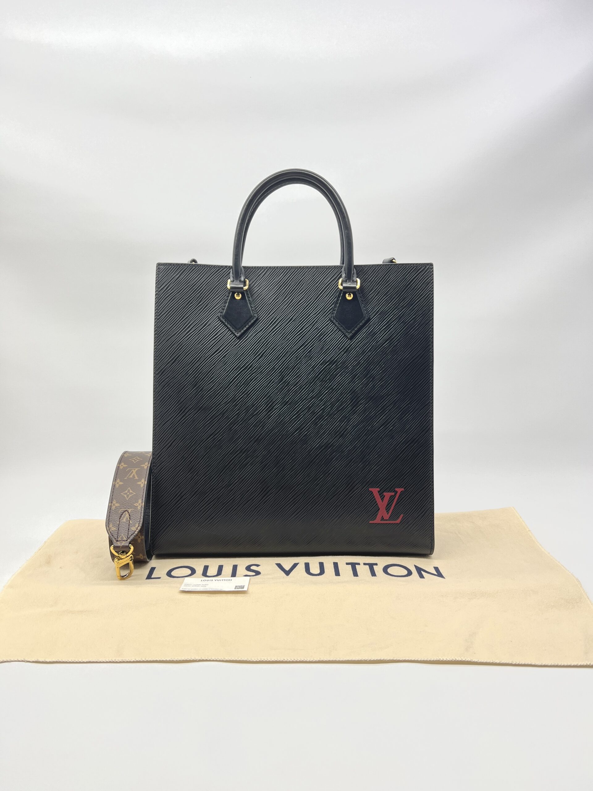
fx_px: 594
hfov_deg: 53.1
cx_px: 296
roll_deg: -0.4
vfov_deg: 67.3
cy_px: 396
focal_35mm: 26
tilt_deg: -9.7
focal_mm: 5.7
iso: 32
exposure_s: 1/112
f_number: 1.5
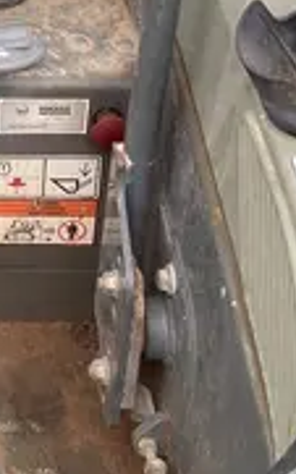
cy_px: -407
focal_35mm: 120
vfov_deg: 14.9
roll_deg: -1.3
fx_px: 1550
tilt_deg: -25.6
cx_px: -207
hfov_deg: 10.4
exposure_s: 1/121
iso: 32
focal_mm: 3.99
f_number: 1.8
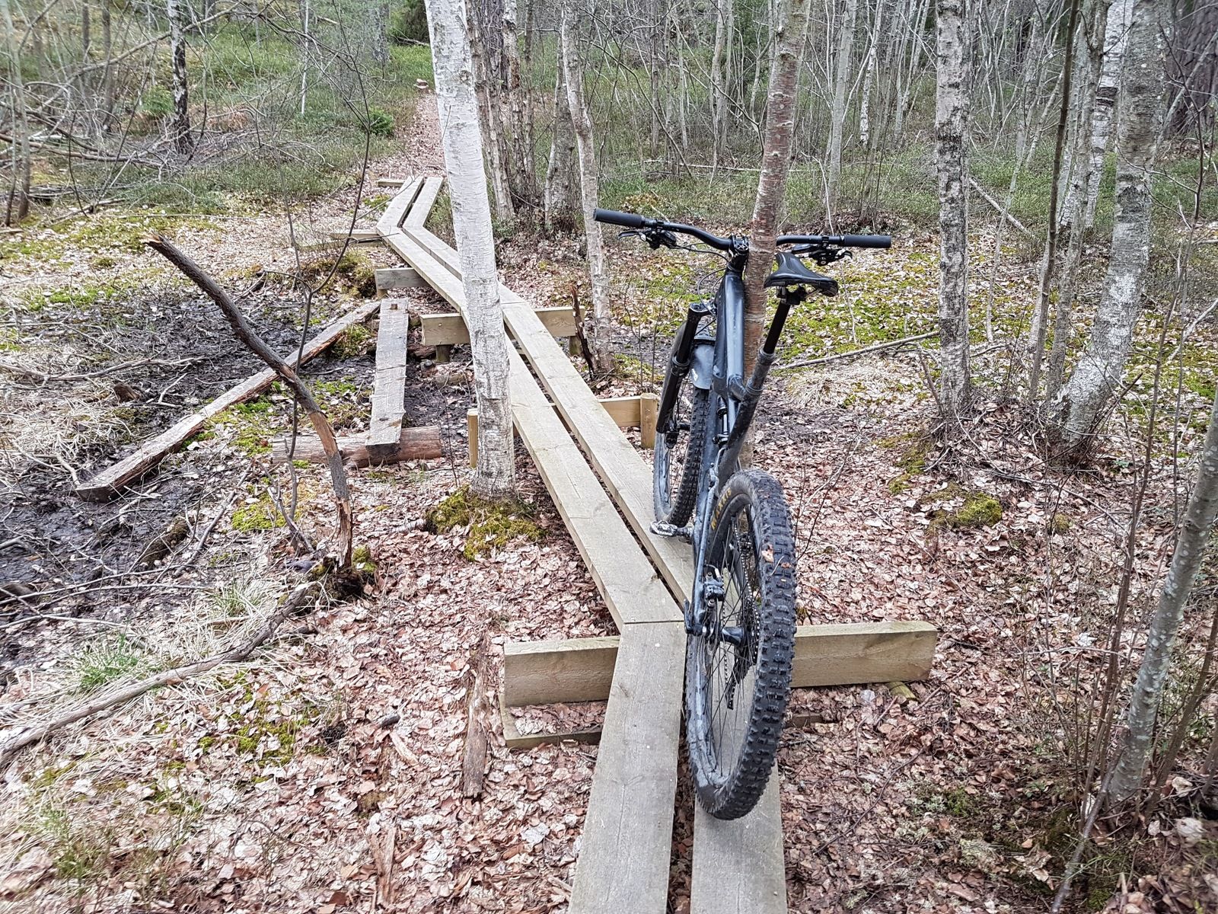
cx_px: 609
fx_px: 915
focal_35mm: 26
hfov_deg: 67.3
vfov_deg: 53.1
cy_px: 457
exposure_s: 1/50
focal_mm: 4.2
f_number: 1.7
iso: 40
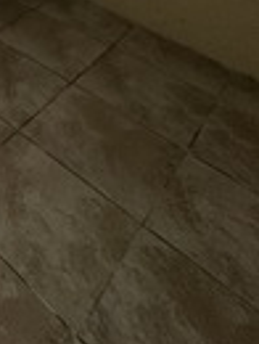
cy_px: -151
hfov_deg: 25.1
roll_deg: -2.0
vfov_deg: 29.7
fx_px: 428
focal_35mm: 43
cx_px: -135
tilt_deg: -8.7
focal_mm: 2.22
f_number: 2.2
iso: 500
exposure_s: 1/60
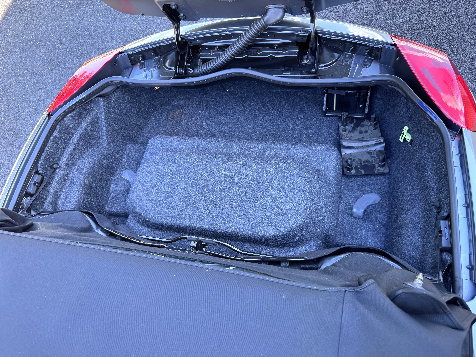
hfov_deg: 71.6
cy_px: 178
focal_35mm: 24
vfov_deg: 56.8
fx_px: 330
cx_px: 238
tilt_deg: -64.4
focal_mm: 6.76
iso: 160
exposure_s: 1/121
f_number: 1.78
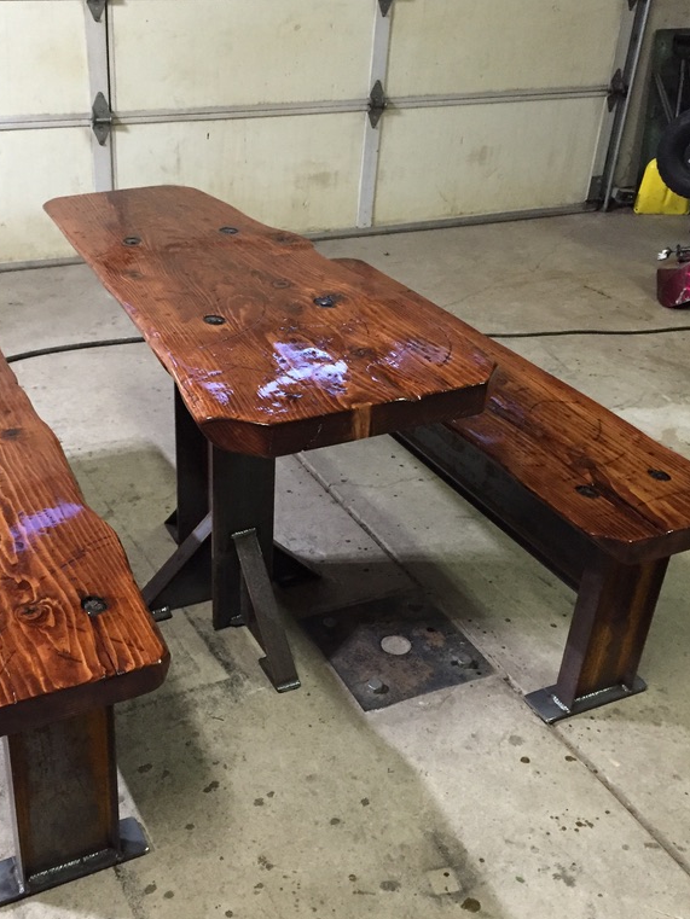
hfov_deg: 36.7
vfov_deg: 47.8
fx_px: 1036
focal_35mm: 39
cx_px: 272
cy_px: 482
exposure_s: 1/20
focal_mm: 4.15
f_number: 2.2
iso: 250
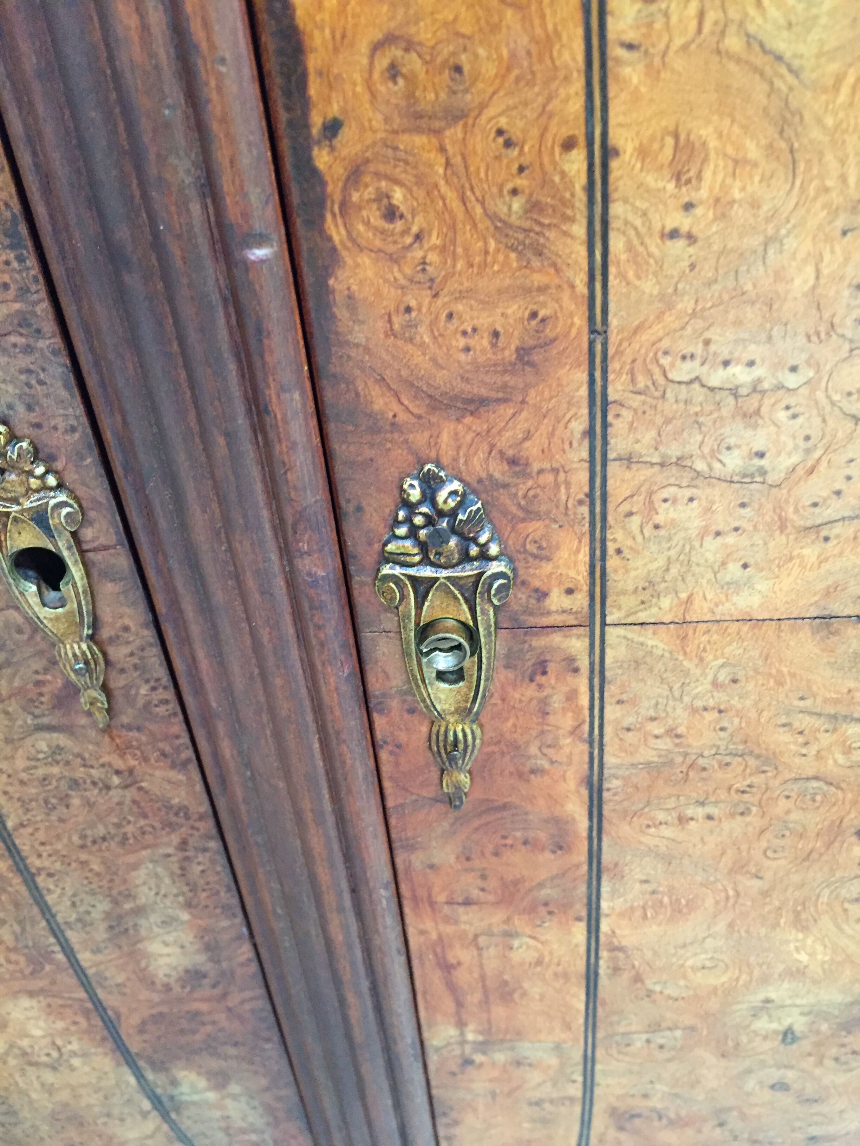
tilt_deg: -35.5
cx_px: 430
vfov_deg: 61.7
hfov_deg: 48.2
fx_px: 961
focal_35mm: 29
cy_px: 573
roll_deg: +6.8
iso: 320
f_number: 2.2
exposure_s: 1/33
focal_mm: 4.15
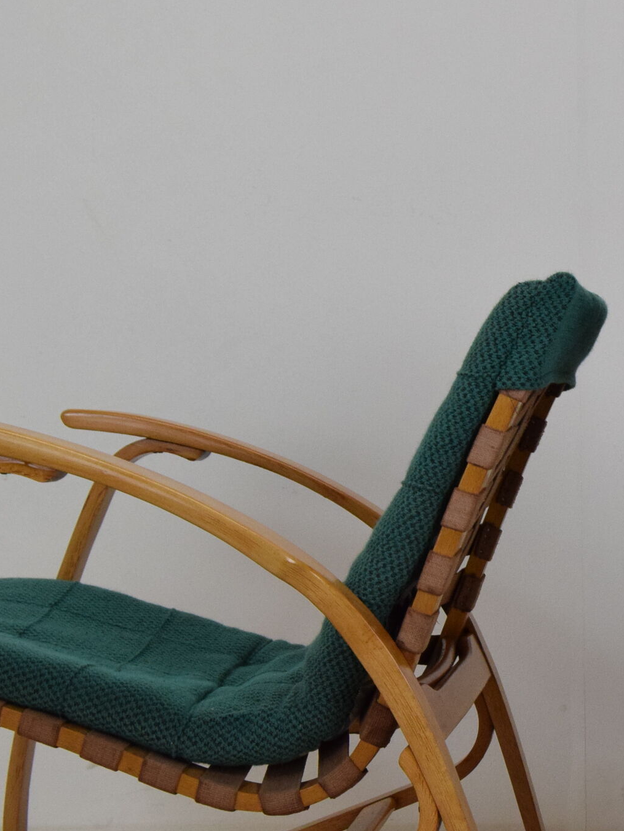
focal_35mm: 83
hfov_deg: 17.4
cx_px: 622
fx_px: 1995
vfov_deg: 23.5
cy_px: 529
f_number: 9
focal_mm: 26
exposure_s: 1/320
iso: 1600
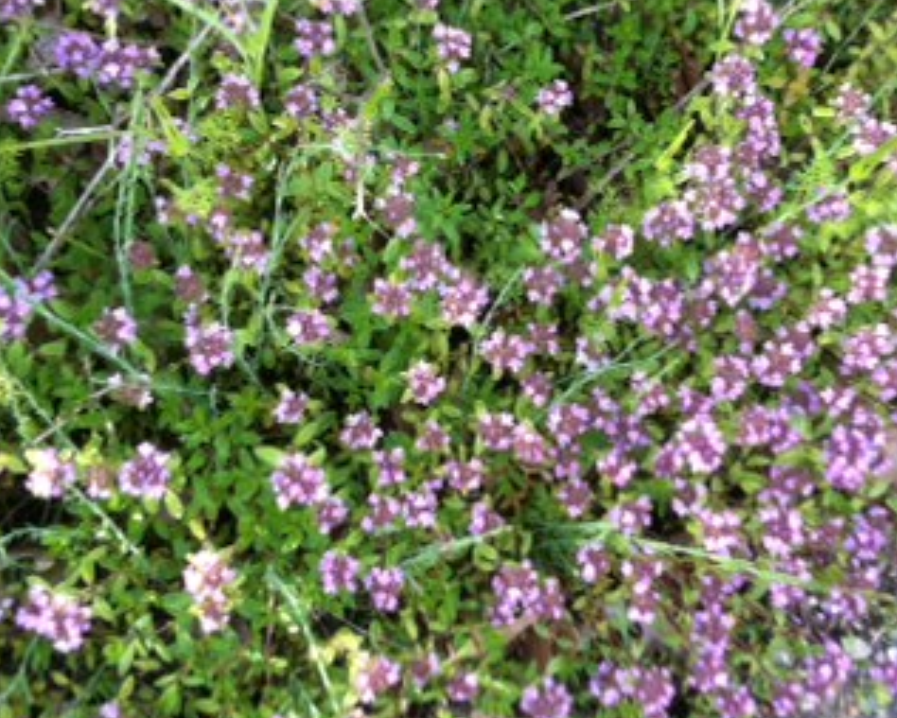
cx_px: 599
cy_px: 349
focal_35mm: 69
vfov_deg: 22.2
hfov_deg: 27.3
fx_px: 1832
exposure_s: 1/120
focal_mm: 3.85
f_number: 2.8
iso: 125
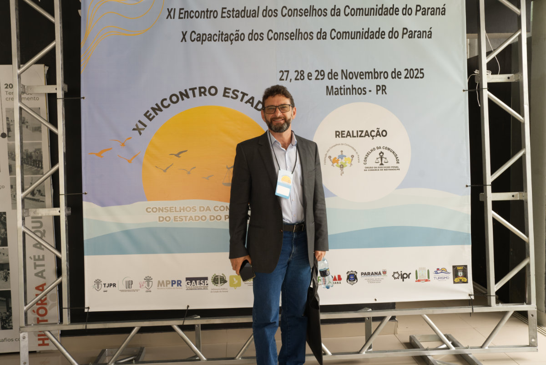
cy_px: 182
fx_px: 531
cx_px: 273
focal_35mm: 35
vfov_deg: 37.9
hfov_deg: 54.4
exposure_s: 1/100
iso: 500
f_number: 6.3
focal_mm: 35
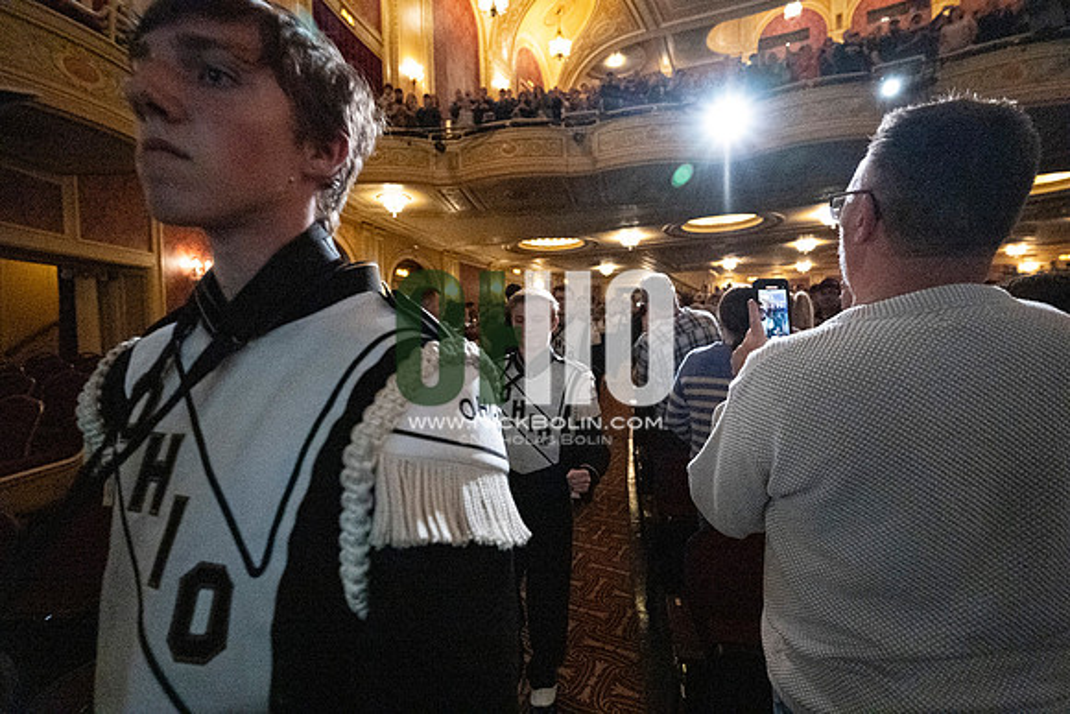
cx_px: 535
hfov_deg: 95.0
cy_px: 357
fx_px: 491
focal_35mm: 16
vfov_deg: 72.1
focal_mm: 16.5
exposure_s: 1/400
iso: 40637
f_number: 4
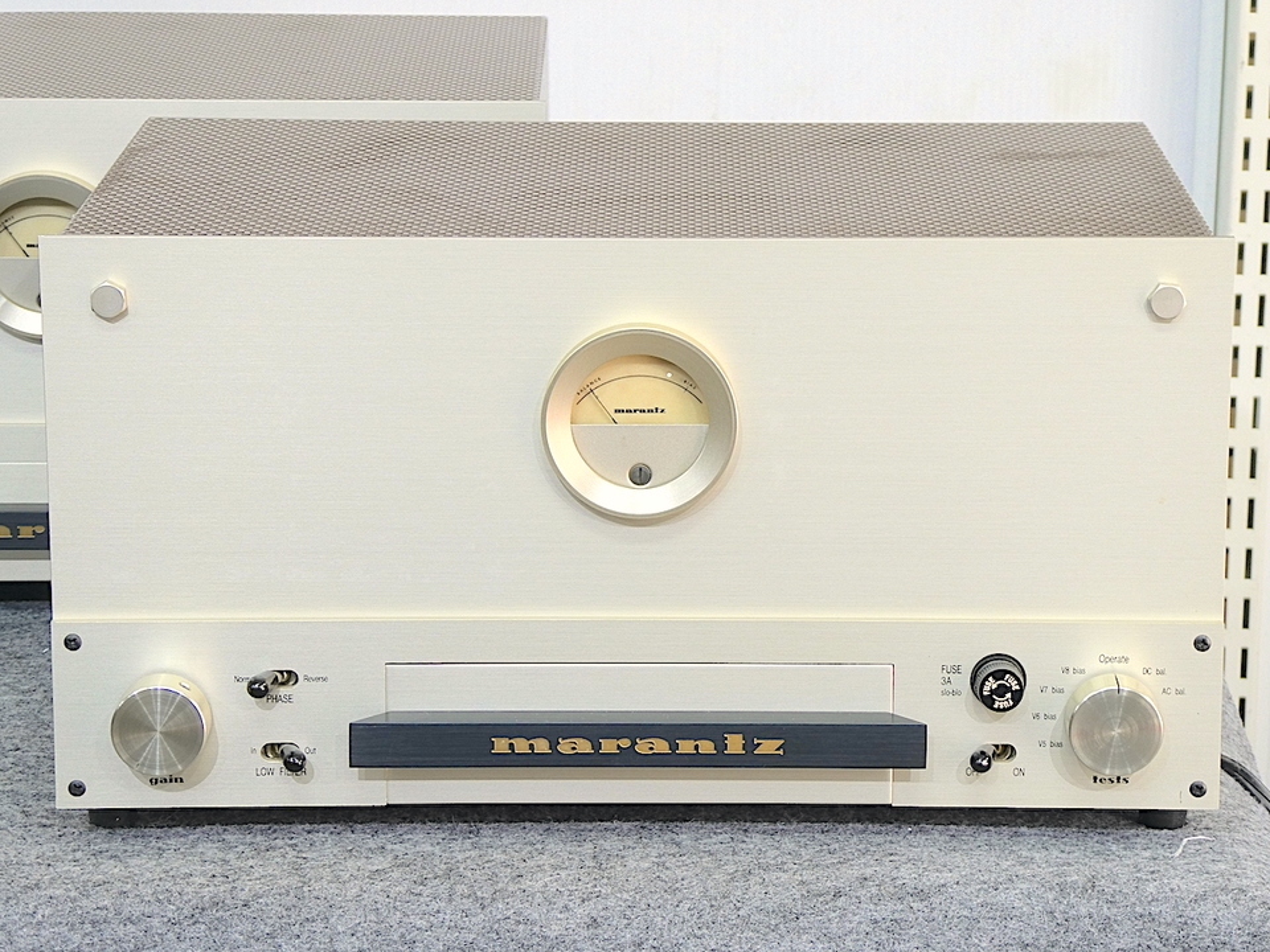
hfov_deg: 18.5
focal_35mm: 106
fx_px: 3889
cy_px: 476
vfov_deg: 14.0
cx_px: 635
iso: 200
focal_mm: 19
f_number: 5.1
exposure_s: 1/13
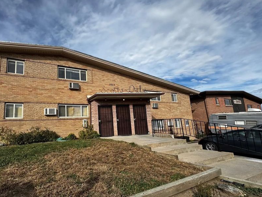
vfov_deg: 71.4
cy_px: 107
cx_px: 98
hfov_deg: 86.1
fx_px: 136
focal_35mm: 18
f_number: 2.2
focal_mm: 2.22
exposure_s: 1/2083
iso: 50
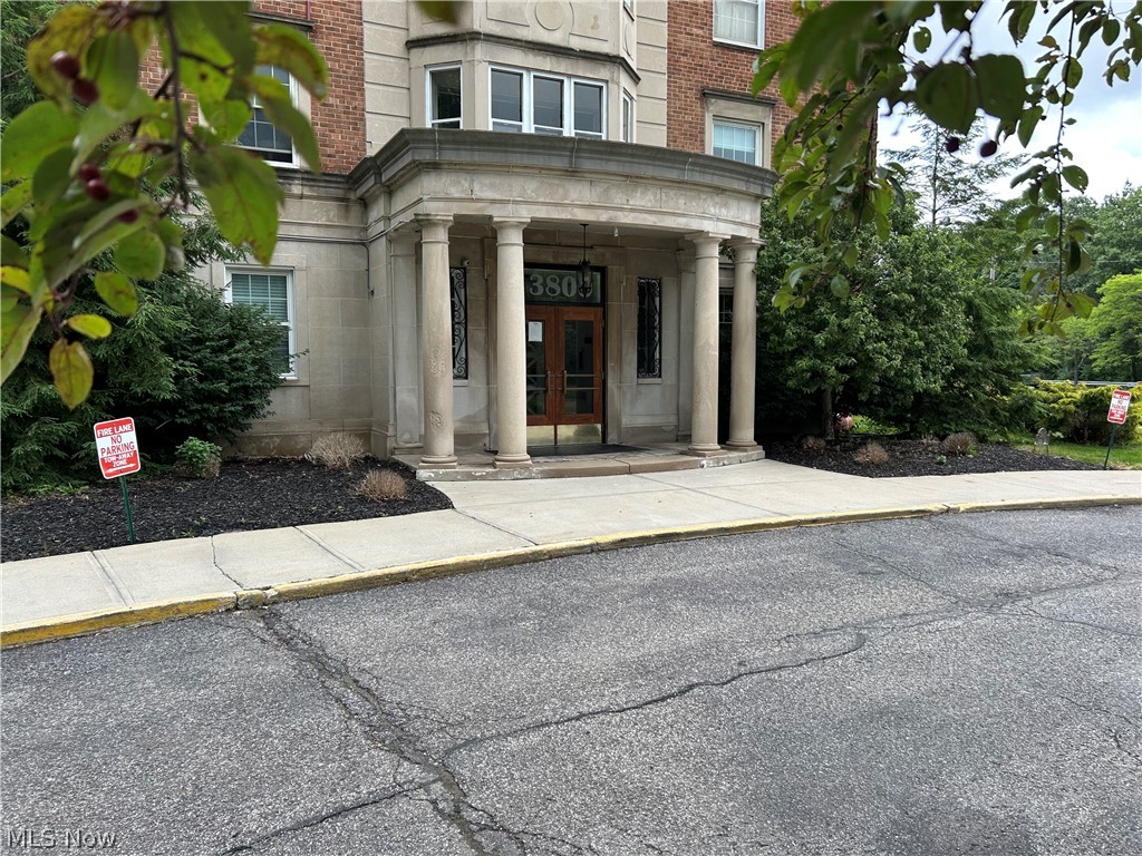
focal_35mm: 26
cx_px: 571
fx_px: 858
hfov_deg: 67.3
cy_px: 428
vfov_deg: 53.1
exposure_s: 1/632
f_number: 1.5
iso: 50
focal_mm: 5.7
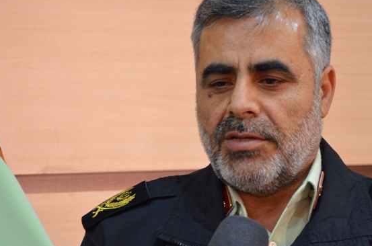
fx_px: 1678
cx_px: 211
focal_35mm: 163
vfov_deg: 8.4
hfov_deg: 12.7
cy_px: 160
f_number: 5.3
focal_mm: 75
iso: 1400
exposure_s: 1/30
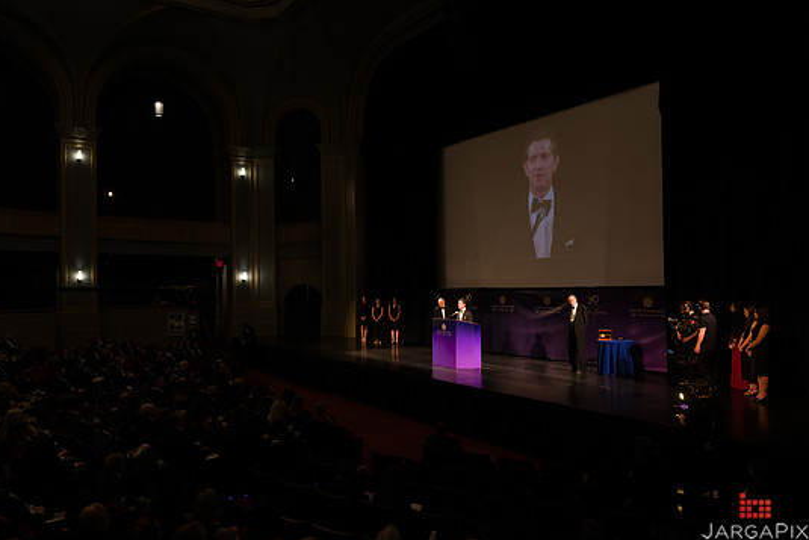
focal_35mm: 26
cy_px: 279
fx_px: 584
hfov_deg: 69.4
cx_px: 408
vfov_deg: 49.6
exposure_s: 1/40
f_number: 4
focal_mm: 24
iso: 1000
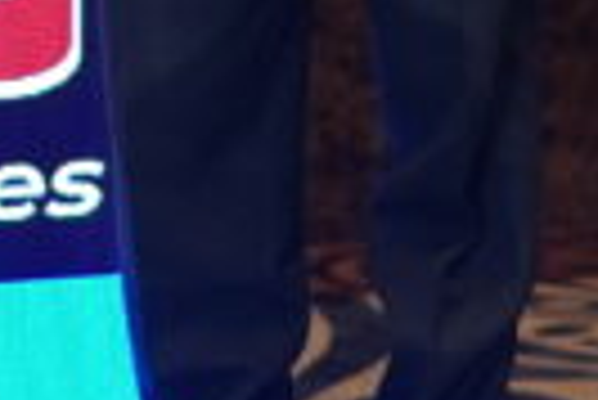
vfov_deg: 3.8
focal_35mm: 346
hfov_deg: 5.5
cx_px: -1371
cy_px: -919
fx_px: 5754
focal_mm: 30
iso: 250
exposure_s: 1/100
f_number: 2.2
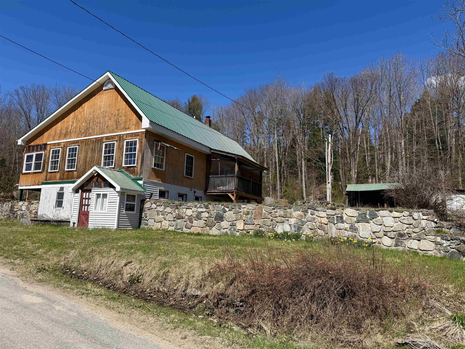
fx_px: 322
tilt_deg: +8.8
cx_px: 232
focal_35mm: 24
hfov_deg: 71.6
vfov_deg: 56.8
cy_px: 174
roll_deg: -2.3
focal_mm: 6.76
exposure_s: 1/4405
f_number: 1.78
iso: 80
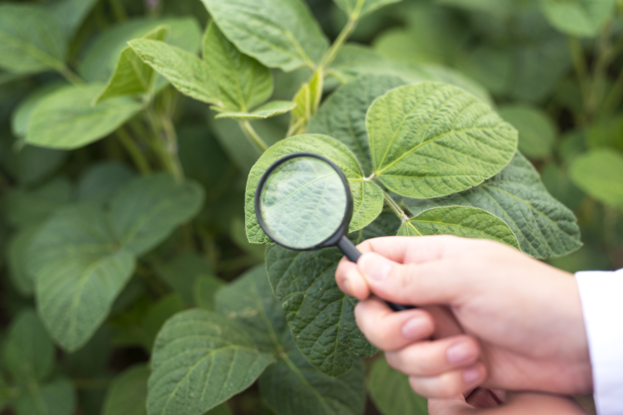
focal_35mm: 50
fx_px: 865
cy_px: 208
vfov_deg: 27.0
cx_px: 312
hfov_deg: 39.6
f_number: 3.2
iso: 250
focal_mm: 50
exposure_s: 1/640
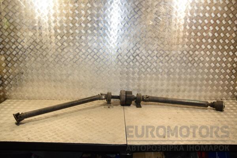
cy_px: 79
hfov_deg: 59.5
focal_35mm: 32
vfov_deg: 41.7
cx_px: 118
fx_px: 207
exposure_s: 1/200
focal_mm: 21
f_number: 7.1
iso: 800
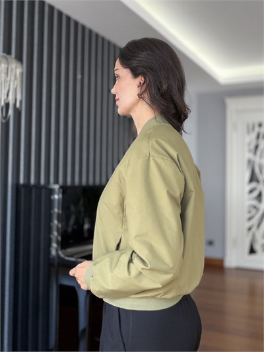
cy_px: 176
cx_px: 132
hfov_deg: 46.8
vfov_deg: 60.0
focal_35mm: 30
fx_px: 305
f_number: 1.9
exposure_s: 1/77
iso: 80
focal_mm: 2.71
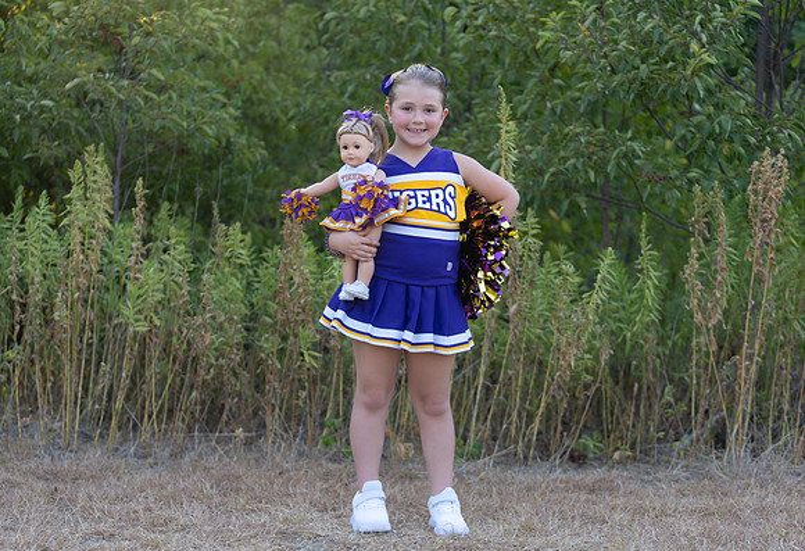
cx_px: 392
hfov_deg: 26.5
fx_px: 1710
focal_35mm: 76
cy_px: 282
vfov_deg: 18.3
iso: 200
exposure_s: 1/320
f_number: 2.8
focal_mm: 70
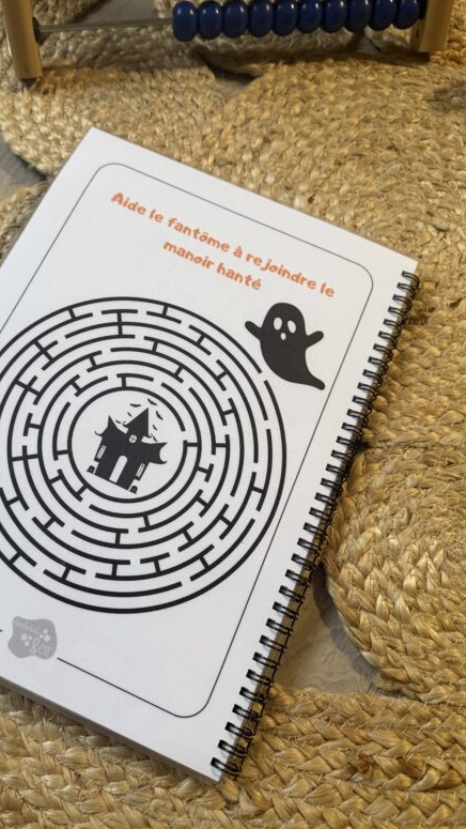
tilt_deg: -72.3
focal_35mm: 27
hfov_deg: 42.4
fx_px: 593
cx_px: 164
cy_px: 420
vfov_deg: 69.9
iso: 320
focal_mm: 6.76
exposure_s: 1/60
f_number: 1.78
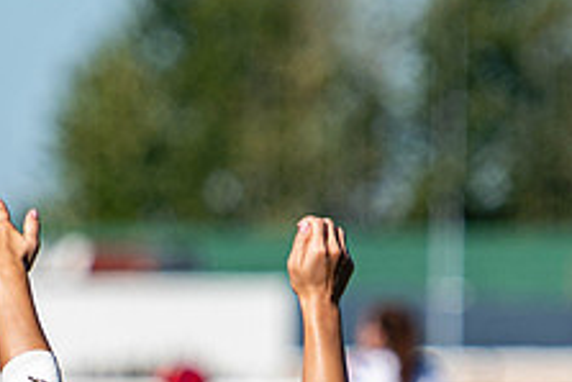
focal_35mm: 852
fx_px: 13546
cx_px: 100
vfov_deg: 1.6
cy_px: 420
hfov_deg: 2.4
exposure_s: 1/2000
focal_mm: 165
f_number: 3.2
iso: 100
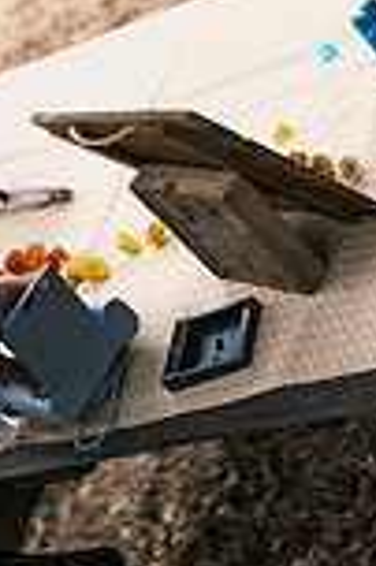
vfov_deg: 25.2
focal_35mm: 80
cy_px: 164
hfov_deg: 16.5
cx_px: 424
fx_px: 1256
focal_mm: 18
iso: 500
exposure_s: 1/250
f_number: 1.8
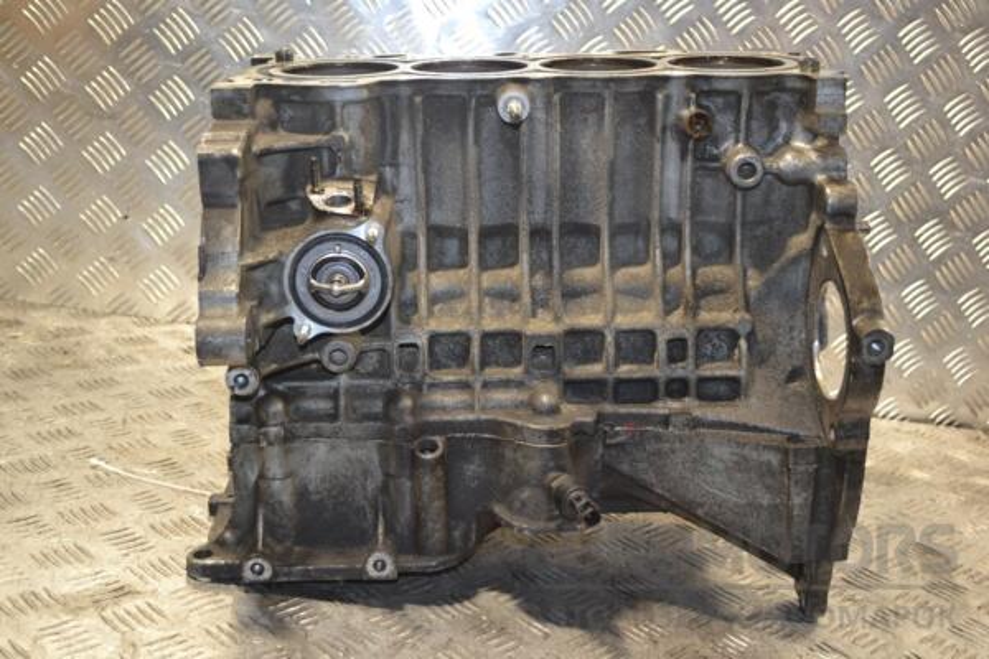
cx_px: 494
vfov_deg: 29.9
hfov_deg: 43.6
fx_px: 1236
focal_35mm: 45
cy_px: 330
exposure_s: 1/60
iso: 500
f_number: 4.5
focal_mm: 30
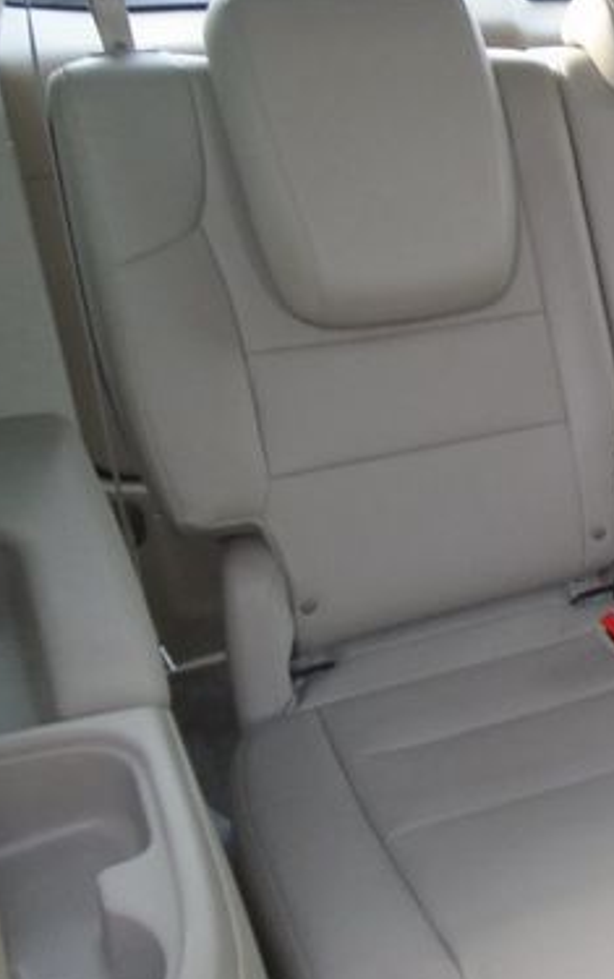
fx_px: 1256
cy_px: 452
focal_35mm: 47
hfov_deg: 24.6
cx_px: 752
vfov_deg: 42.6
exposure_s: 1/30
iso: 200
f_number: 3.2
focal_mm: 4.6
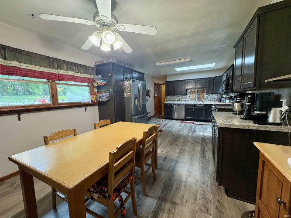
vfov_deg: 85.7
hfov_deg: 102.1
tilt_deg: -6.2
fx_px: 118
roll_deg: +1.8
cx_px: 146
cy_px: 109
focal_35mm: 14
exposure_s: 1/60
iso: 250
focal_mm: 2.22
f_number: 2.2
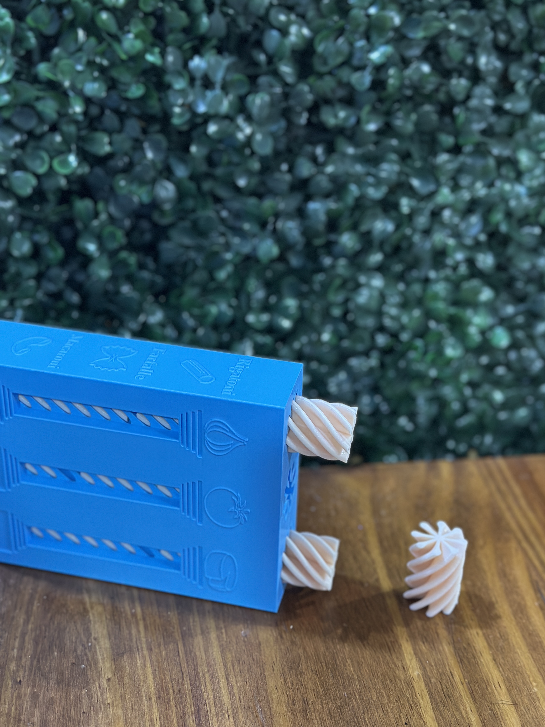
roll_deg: -1.8
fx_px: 1155
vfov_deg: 34.9
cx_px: 249
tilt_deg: -31.5
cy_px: 406
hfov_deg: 26.5
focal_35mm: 55
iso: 400
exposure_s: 1/33
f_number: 1.78
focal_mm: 6.86
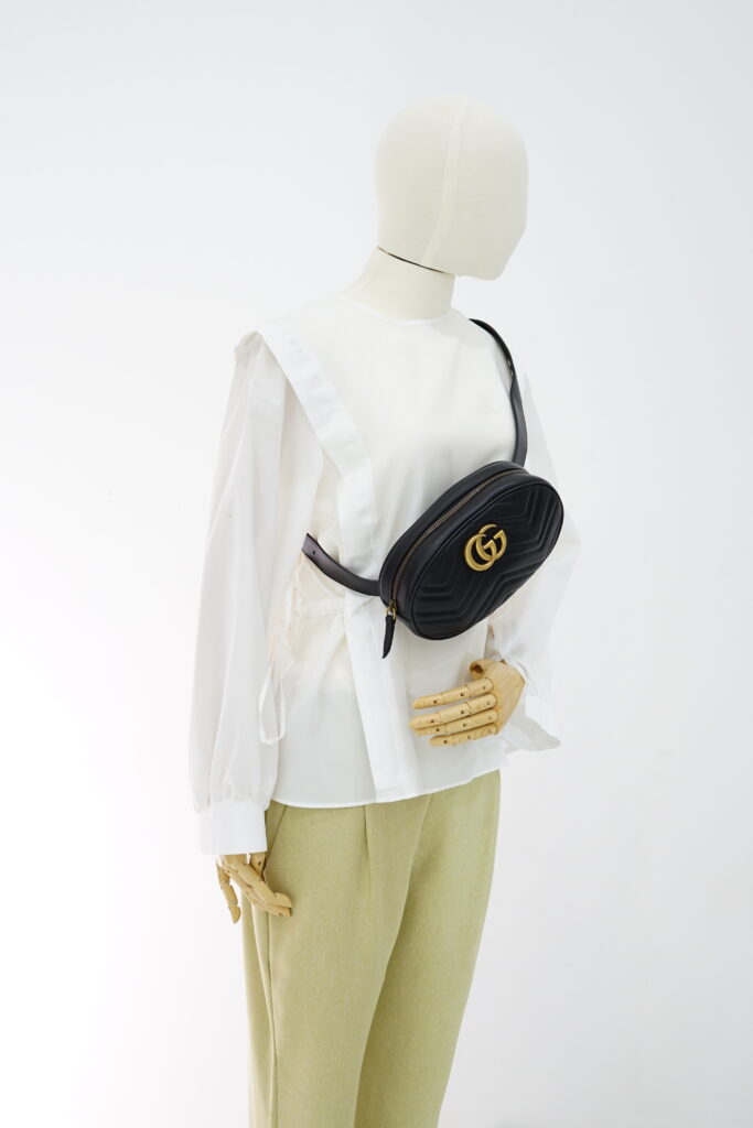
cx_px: 376
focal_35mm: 50
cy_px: 564
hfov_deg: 27.0
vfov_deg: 39.6
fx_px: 1568
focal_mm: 50
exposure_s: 1/13
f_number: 6.3
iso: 800
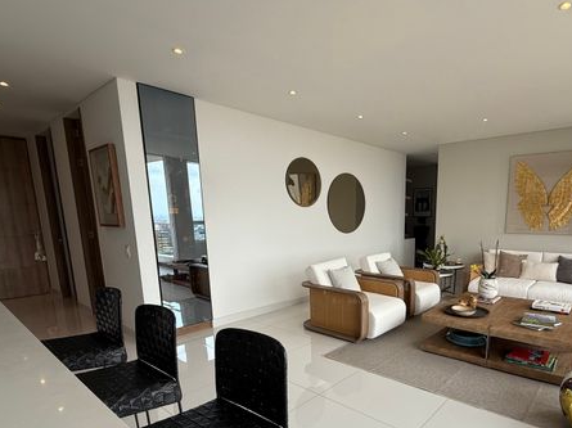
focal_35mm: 21
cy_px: 278
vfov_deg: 62.1
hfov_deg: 77.5
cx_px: 361
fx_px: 347
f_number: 2.2
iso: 64
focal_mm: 2.22
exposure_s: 1/308
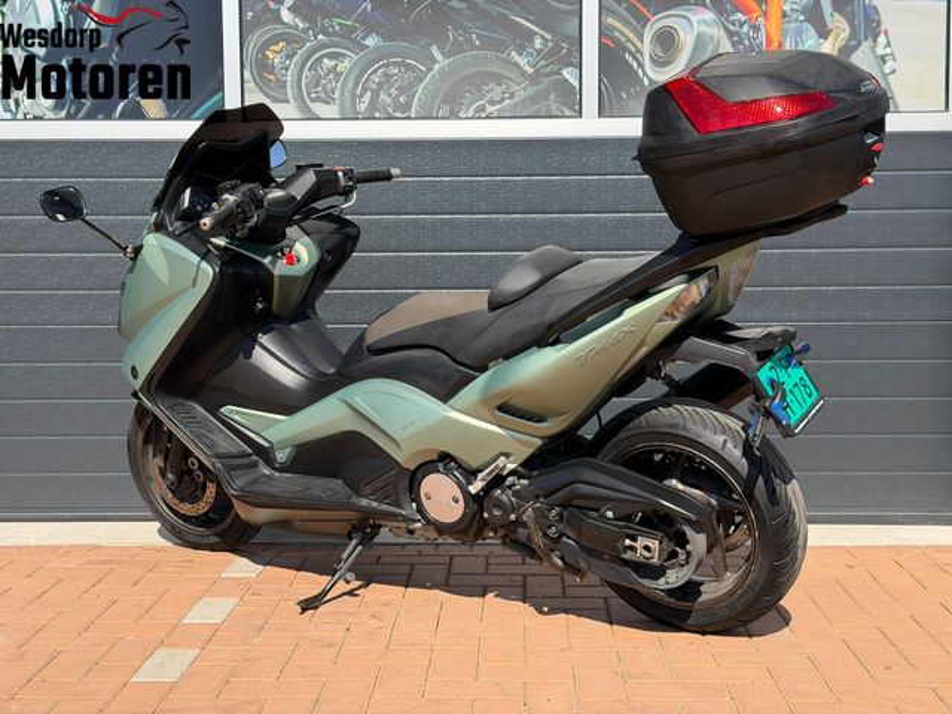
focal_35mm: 48
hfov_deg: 39.7
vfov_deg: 30.3
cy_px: 357
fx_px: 1320
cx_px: 476
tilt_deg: -3.8
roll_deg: -0.4
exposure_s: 1/3704
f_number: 1.78
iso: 80
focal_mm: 6.76
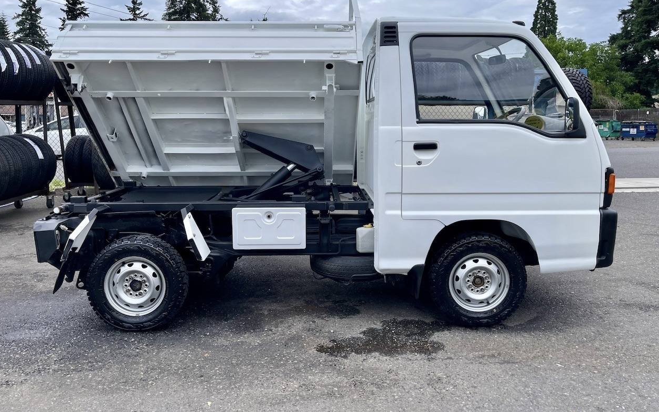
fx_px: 485
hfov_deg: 68.4
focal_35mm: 27
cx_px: 324
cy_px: 172
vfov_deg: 45.8
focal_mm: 5.1
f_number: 1.6
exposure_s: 1/1456
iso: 32
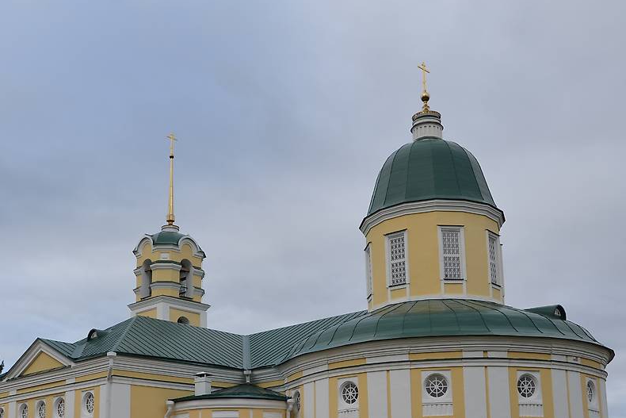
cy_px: 312
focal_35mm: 48
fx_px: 831
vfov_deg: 27.8
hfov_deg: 41.2
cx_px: 259
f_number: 8
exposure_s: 1/250
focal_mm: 21
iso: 100
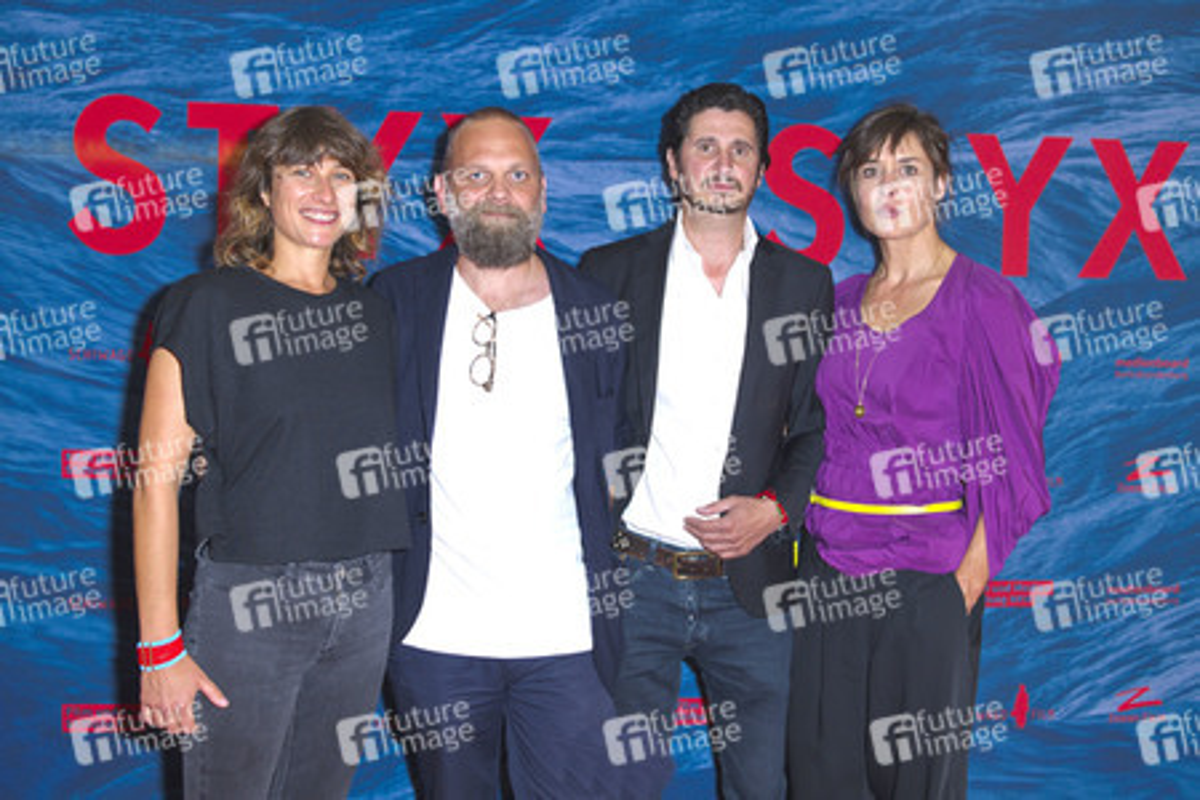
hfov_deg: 58.7
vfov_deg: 41.1
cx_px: 600
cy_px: 400
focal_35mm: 32
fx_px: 1067
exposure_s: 1/160
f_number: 5
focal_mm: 32
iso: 400
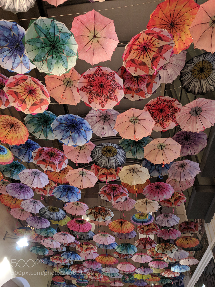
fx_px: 215
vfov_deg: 67.3
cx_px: 108
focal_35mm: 26
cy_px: 144
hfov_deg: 53.1
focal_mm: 4.67
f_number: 2
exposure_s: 1/33.3
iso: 571
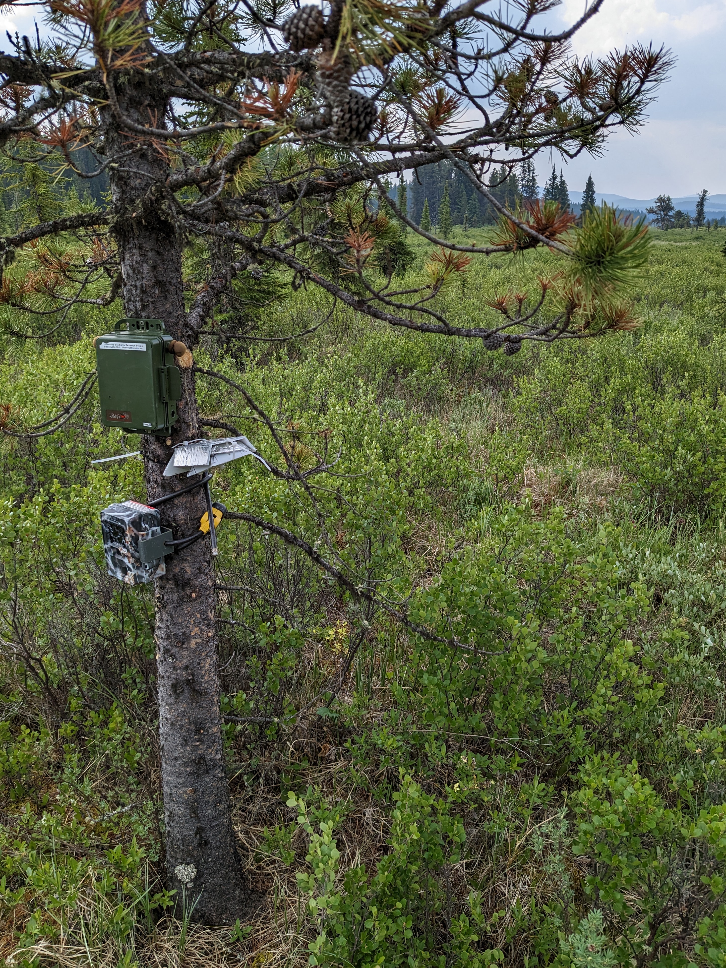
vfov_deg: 63.4
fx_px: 783
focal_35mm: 28
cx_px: 372
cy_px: 466
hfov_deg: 49.7
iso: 39
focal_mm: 4.38
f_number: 1.73
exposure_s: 1/1949
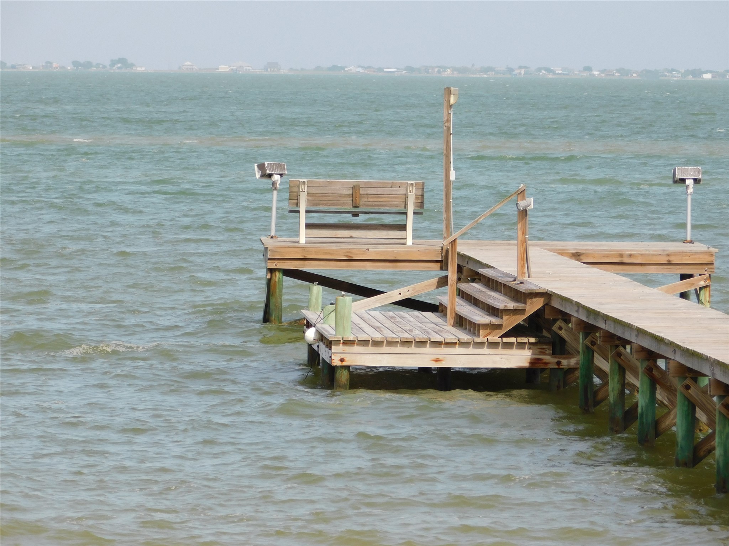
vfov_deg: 5.6
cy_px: 273
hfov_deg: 7.4
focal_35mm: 266
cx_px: 364
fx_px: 5602
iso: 125
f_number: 5.7
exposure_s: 1/500
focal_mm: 47.2
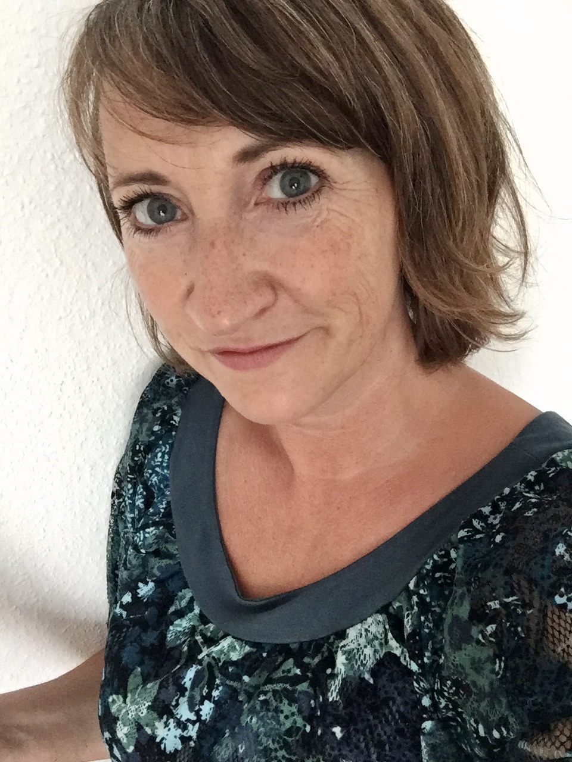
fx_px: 683
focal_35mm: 31
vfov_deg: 58.4
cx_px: 286
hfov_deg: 45.4
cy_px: 381
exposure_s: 1/33
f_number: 2.2
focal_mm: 2.65
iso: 320
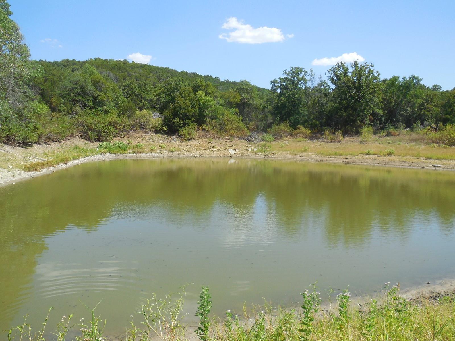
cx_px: 228
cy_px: 170
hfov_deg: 60.0
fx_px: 394
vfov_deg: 46.8
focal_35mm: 30
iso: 125
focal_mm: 5.3
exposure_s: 1/1000
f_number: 3.2
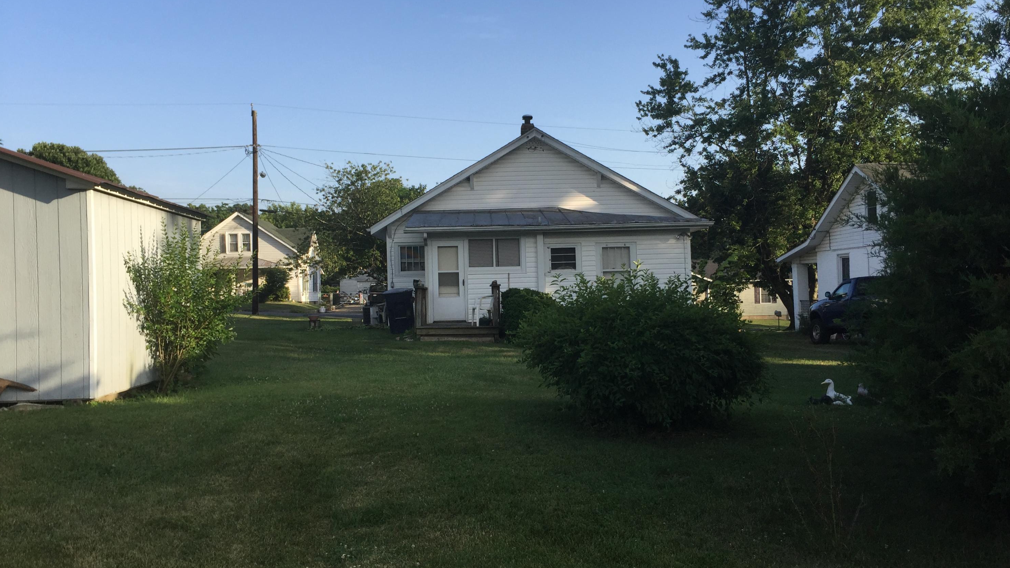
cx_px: 509
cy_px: 293
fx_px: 857
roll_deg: +1.0
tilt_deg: -0.4
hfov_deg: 61.0
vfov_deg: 36.7
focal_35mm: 32
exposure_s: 1/824
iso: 32
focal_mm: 4.15
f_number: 2.2
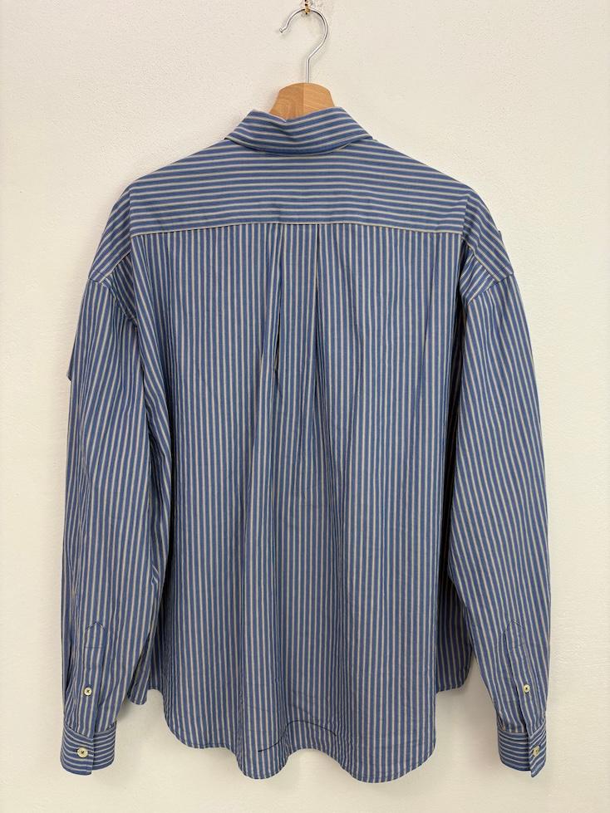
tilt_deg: -7.3
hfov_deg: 53.1
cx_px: 305
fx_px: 611
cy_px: 406
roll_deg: -0.4
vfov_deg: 67.3
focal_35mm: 26
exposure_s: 1/100
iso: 50
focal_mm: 5.96
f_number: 1.6
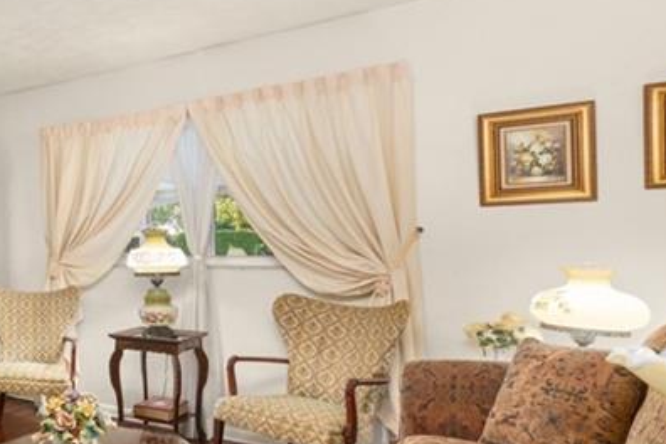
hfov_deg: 47.2
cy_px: 252
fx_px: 573
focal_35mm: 31
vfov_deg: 42.2
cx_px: -35
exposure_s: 1/1.25
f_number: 11
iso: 400
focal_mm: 12
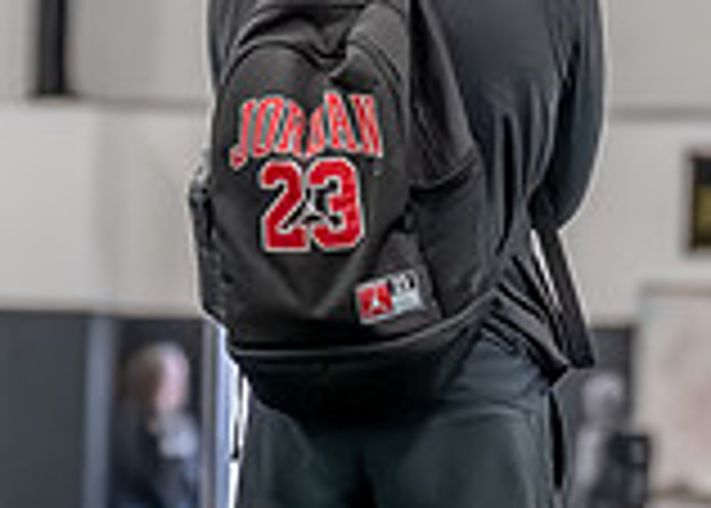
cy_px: 302
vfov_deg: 3.3
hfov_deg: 4.6
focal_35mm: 436
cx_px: 275
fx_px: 8808
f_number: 2.8
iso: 6400
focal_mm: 95
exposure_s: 1/1000
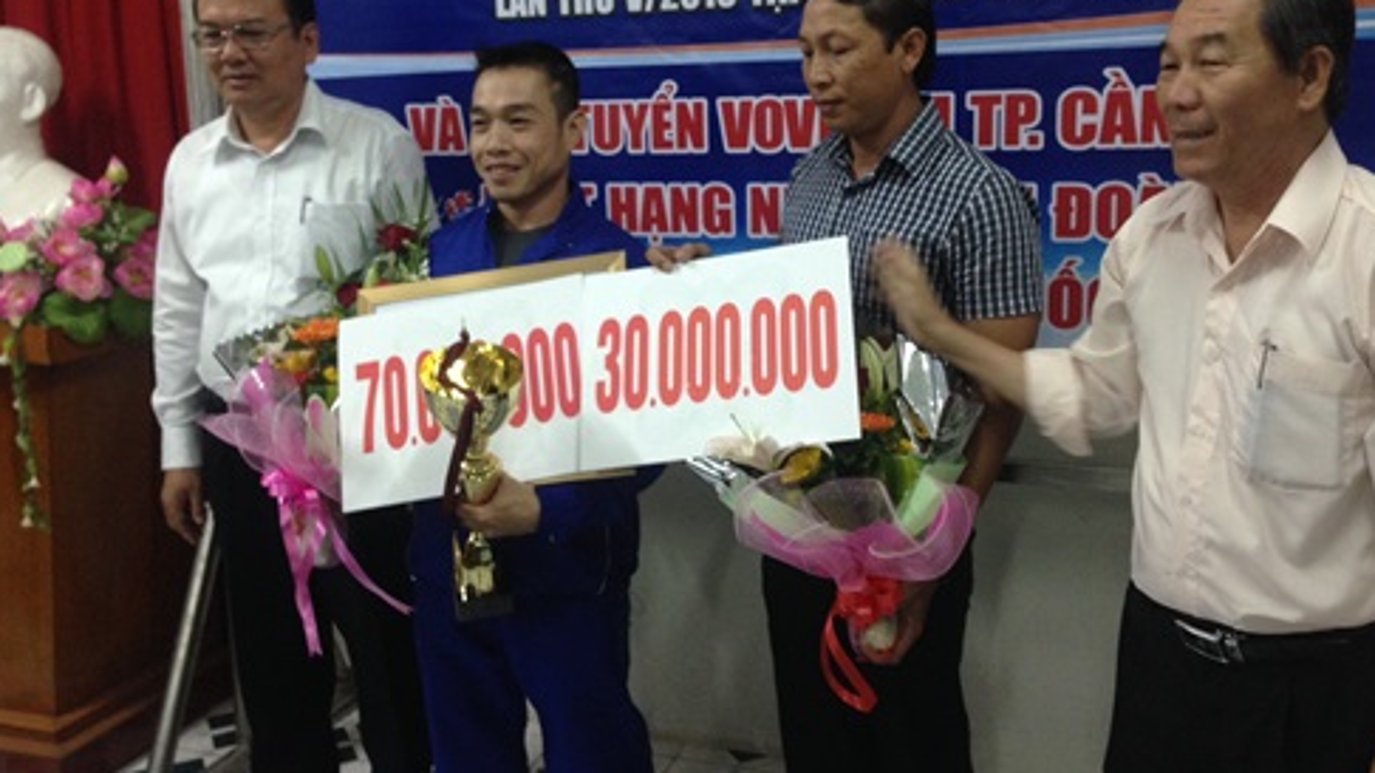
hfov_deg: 54.0
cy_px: 310
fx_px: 1349
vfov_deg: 31.9
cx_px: 690
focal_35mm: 37
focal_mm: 4.12
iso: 160
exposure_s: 1/20
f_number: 2.4
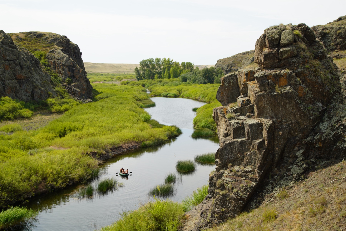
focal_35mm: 45
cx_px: 173
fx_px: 432
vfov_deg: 29.9
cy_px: 116
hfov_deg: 43.6
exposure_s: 1/125
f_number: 8
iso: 100
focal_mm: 45
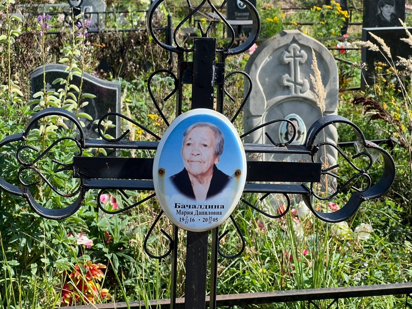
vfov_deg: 19.1
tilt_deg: -14.3
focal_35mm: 77
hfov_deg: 25.3
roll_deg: +0.9
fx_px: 916
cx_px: 206
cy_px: 154
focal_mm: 9
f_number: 2.8
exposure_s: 1/320
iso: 32
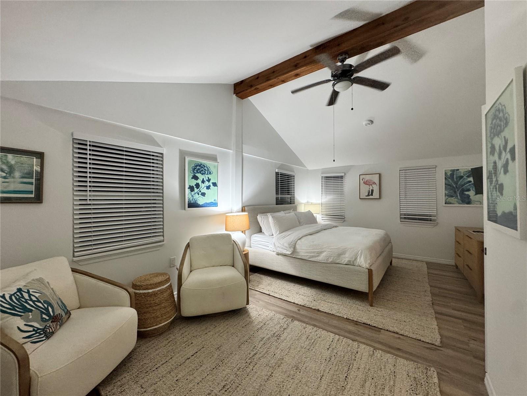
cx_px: 264
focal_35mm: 14
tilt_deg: -0.1
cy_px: 198
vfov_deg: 85.7
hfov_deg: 102.1
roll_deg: +0.0
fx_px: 213
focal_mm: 2.22
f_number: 2.2
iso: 250
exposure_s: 1/60
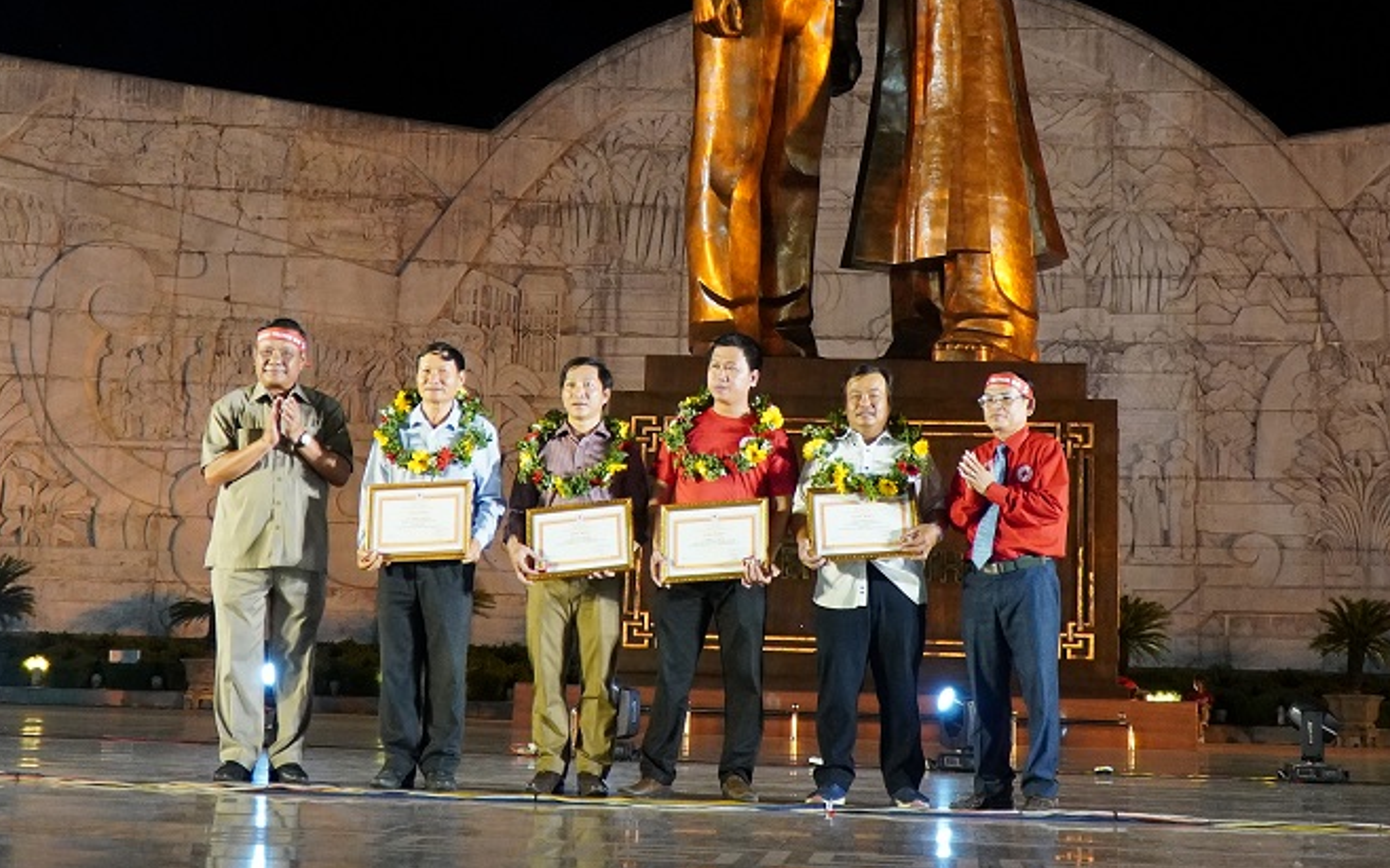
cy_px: 213
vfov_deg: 23.0
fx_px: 2111
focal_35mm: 56
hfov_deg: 36.4
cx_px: 720
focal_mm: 25
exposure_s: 1/160
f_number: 4
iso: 3200
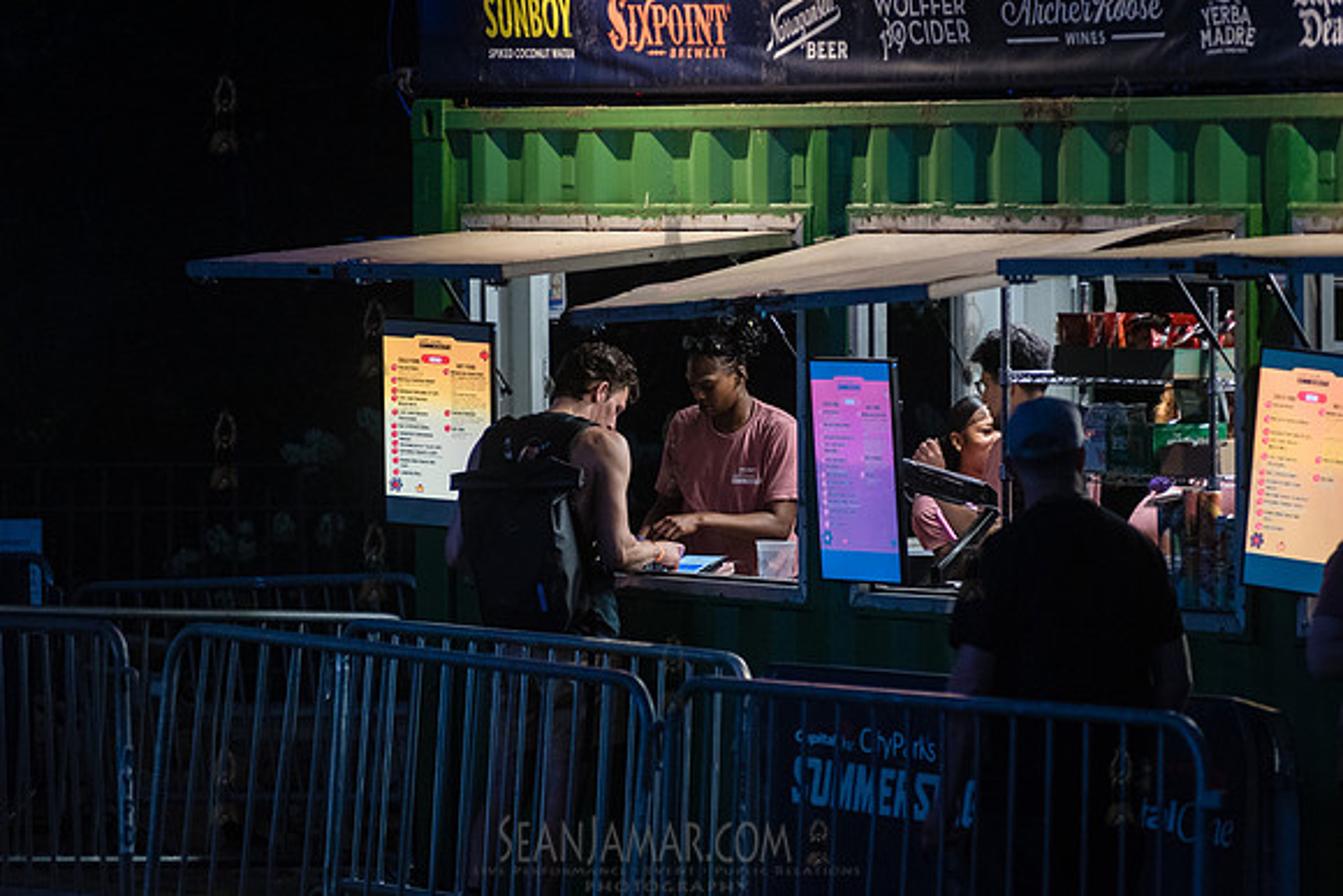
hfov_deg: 10.3
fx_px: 7463
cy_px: 448
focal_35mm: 200
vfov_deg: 6.9
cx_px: 672
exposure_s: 1/160
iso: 4000
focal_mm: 200
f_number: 3.5
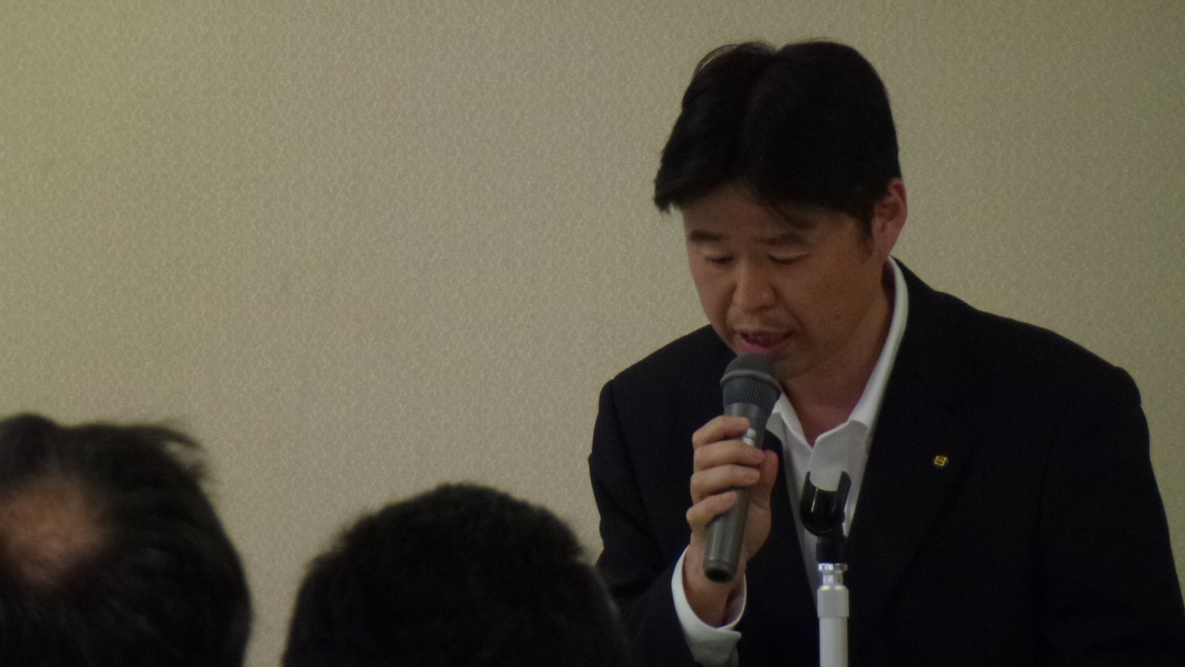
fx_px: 12191
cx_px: 593
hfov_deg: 5.6
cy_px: 411
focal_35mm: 388
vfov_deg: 3.1
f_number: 5.9
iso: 400
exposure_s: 1/60
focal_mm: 63.6
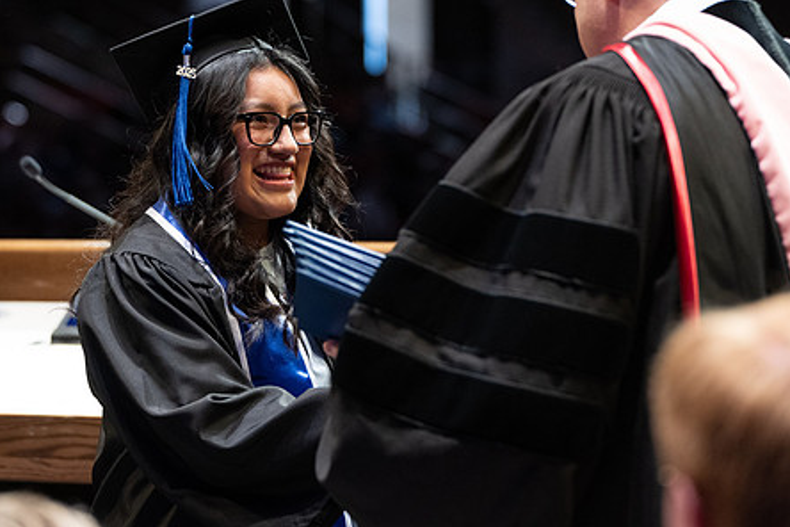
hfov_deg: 12.4
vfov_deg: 8.3
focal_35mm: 165
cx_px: 339
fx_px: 3621
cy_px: 171
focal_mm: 105
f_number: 3.2
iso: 2500
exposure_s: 1/400
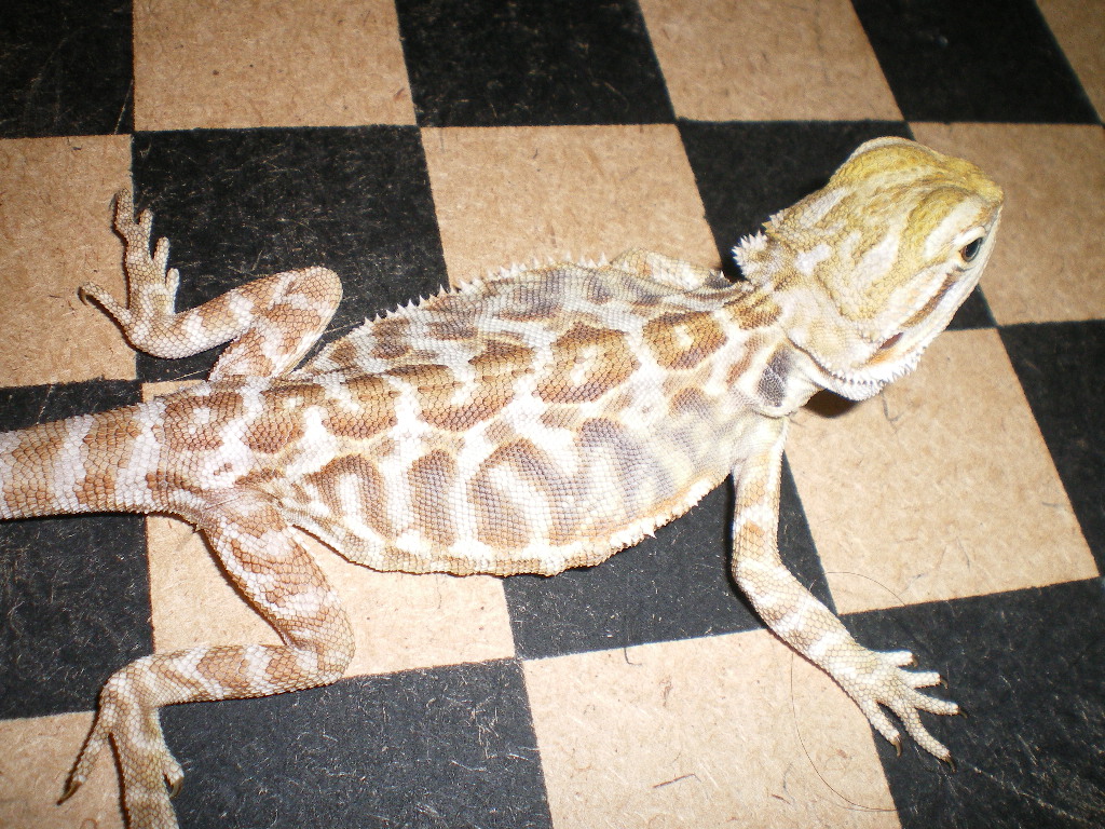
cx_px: 552
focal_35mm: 38
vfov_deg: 37.7
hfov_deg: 49.0
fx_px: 1213
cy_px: 414
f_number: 4.6
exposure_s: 1/50
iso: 200
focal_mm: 6.3
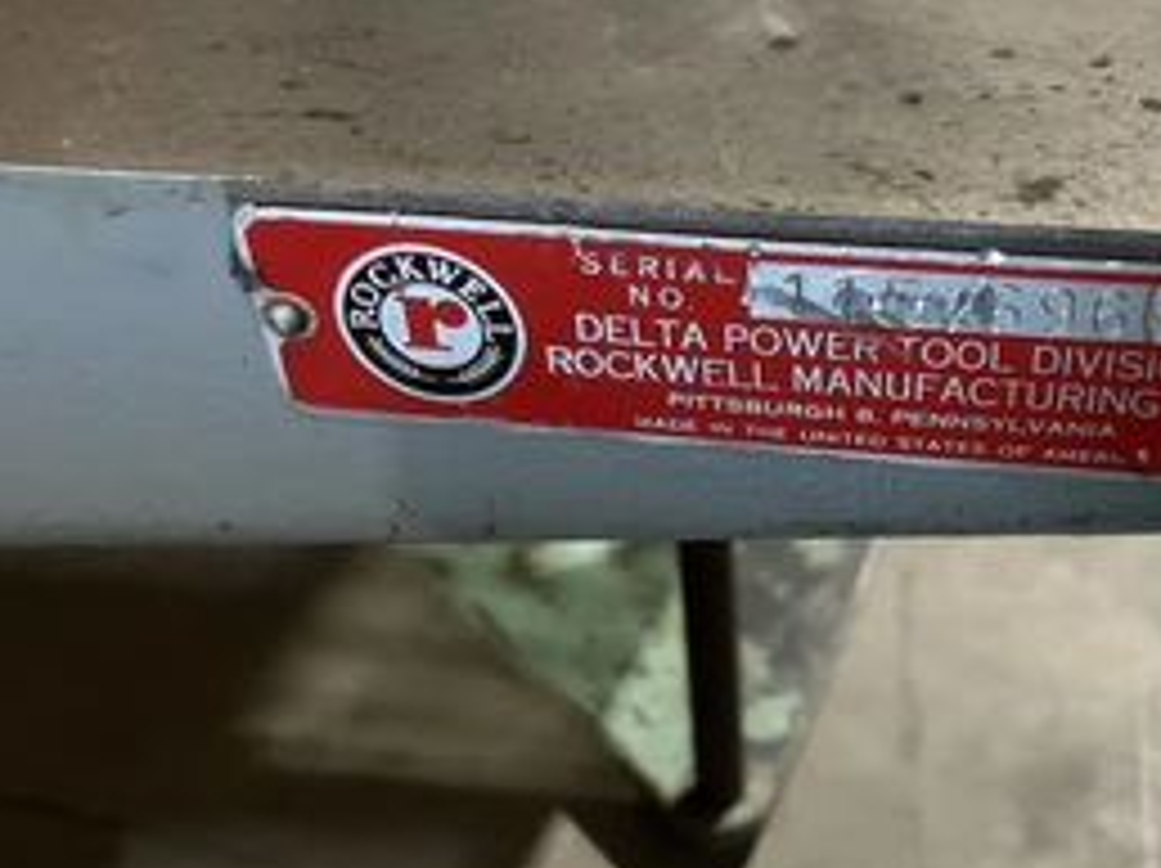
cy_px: 382
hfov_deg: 41.3
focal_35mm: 45
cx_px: 819
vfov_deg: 32.1
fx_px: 1508
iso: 320
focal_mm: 3
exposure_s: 1/40
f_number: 1.8
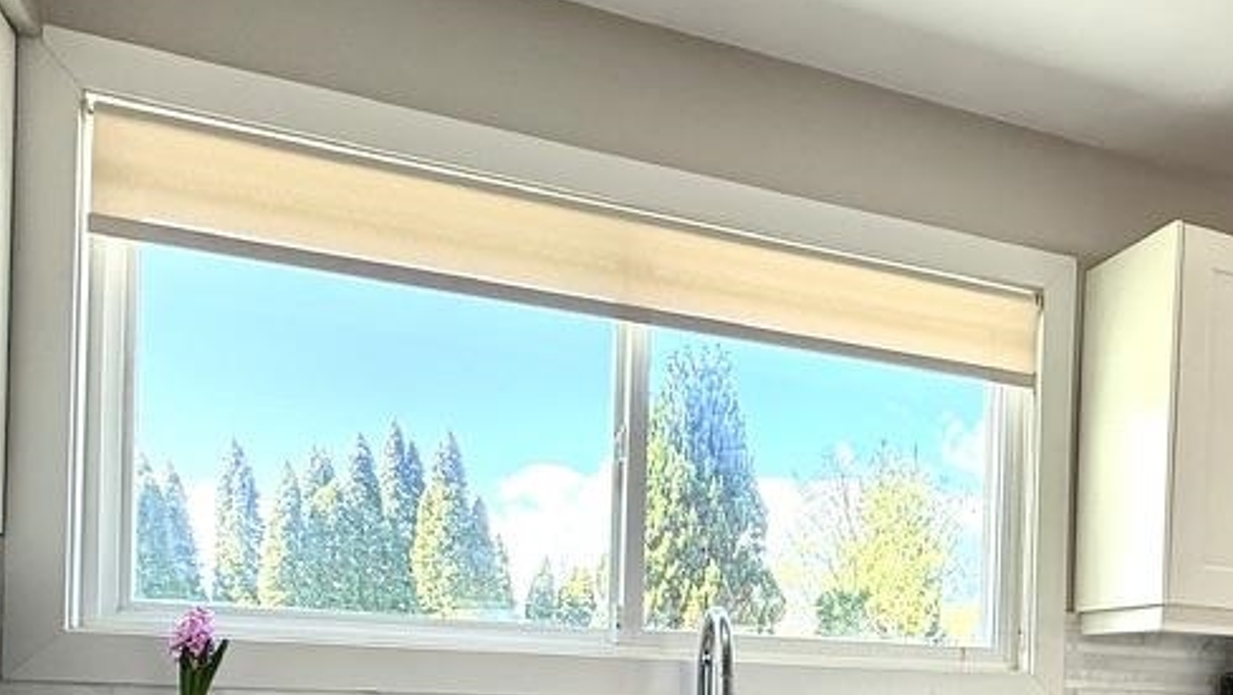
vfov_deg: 33.2
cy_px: 715
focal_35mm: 32
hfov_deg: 58.3
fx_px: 1047
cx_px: 902
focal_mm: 2.22
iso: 64
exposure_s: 1/120
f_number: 2.2
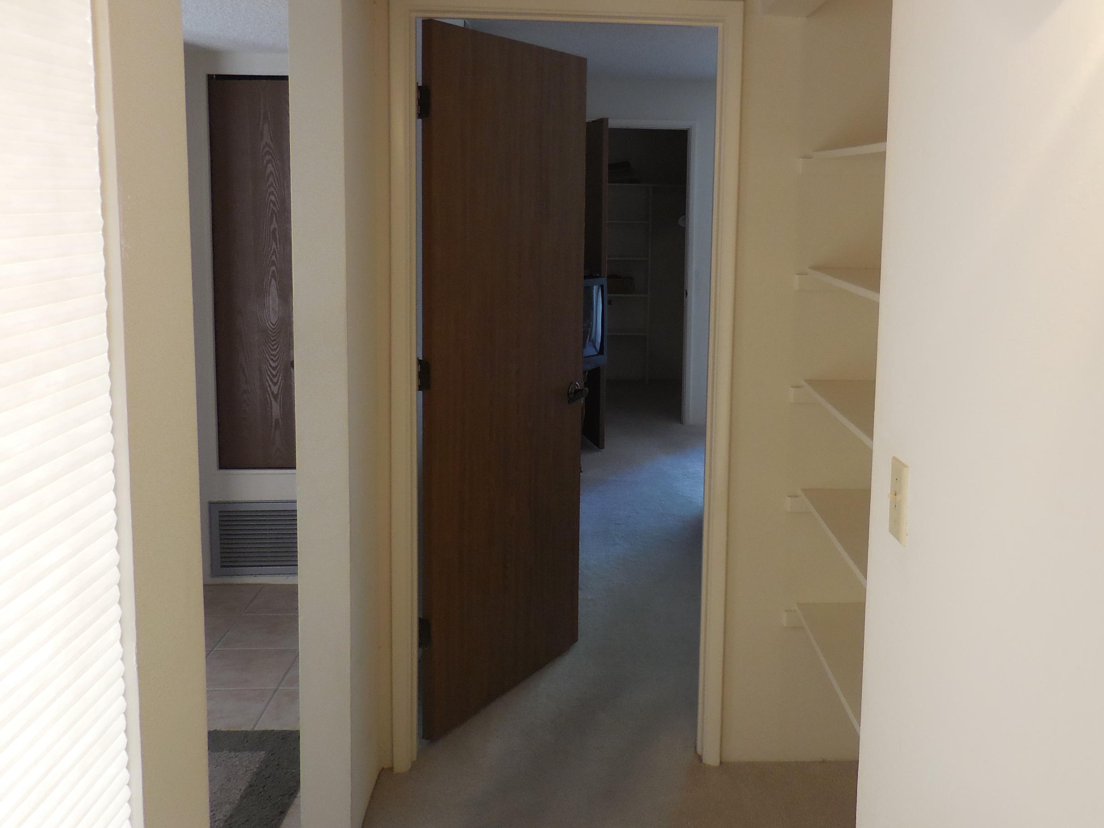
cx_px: 640
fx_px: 989
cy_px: 318
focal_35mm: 31
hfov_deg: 58.1
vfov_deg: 45.1
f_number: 3.3
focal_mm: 4.5
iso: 160
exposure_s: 1/30
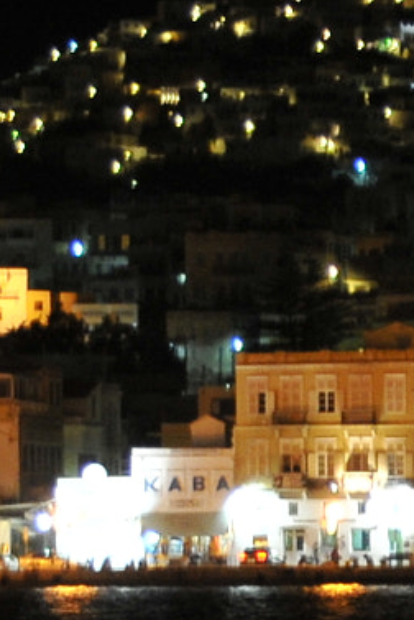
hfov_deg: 5.5
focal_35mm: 244
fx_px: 4201
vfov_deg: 8.4
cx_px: 890
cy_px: 536
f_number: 4.5
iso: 640
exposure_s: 1/3
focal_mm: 30
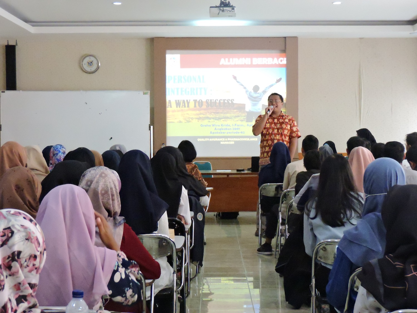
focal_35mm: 70
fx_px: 843
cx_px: 208
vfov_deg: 21.0
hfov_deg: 27.8
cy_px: 156
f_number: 3.9
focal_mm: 12.5
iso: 3200
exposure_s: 1/100
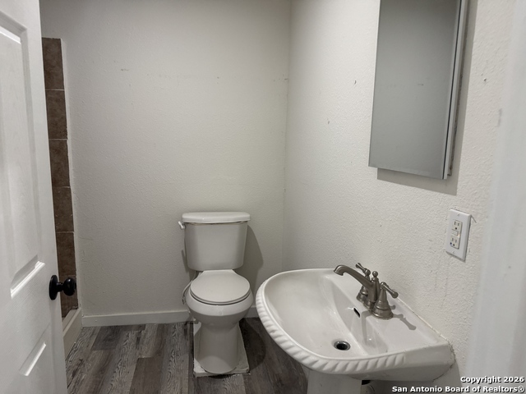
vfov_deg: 56.8
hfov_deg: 71.6
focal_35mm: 24
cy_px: 197
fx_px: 365
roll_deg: +0.2
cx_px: 263
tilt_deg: -6.4
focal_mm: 6.76
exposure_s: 1/98
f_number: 1.78
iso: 200
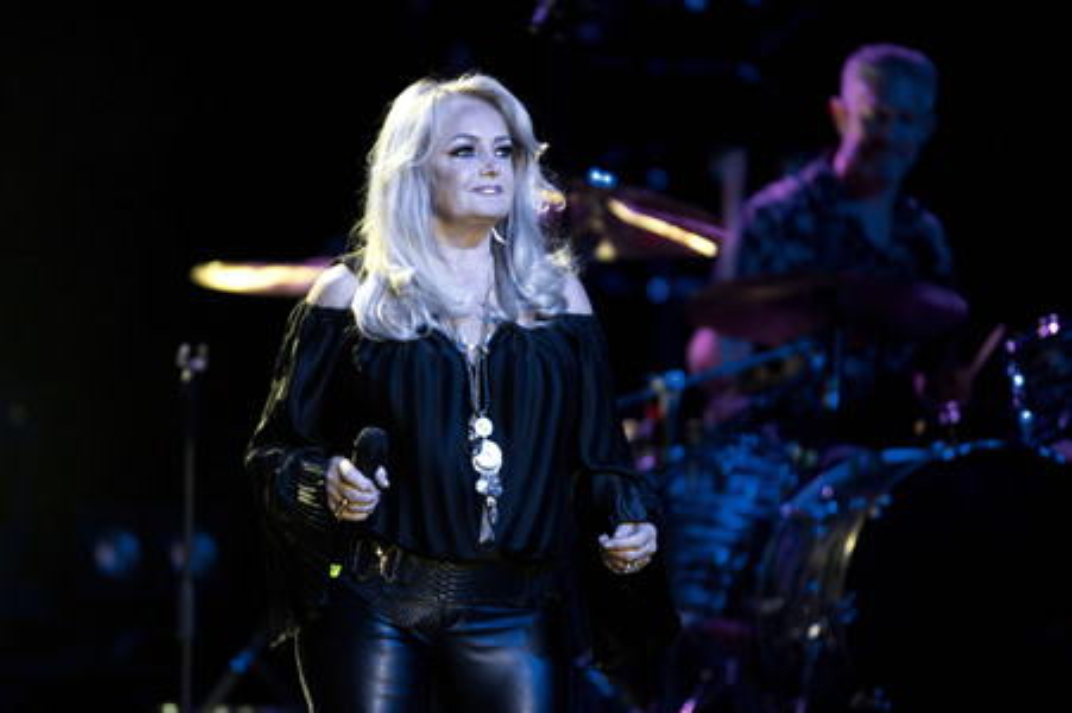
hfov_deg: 6.9
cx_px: 536
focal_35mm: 300
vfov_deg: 4.6
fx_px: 8927
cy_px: 356
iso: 1600
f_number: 2.8
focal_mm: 300
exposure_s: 1/250
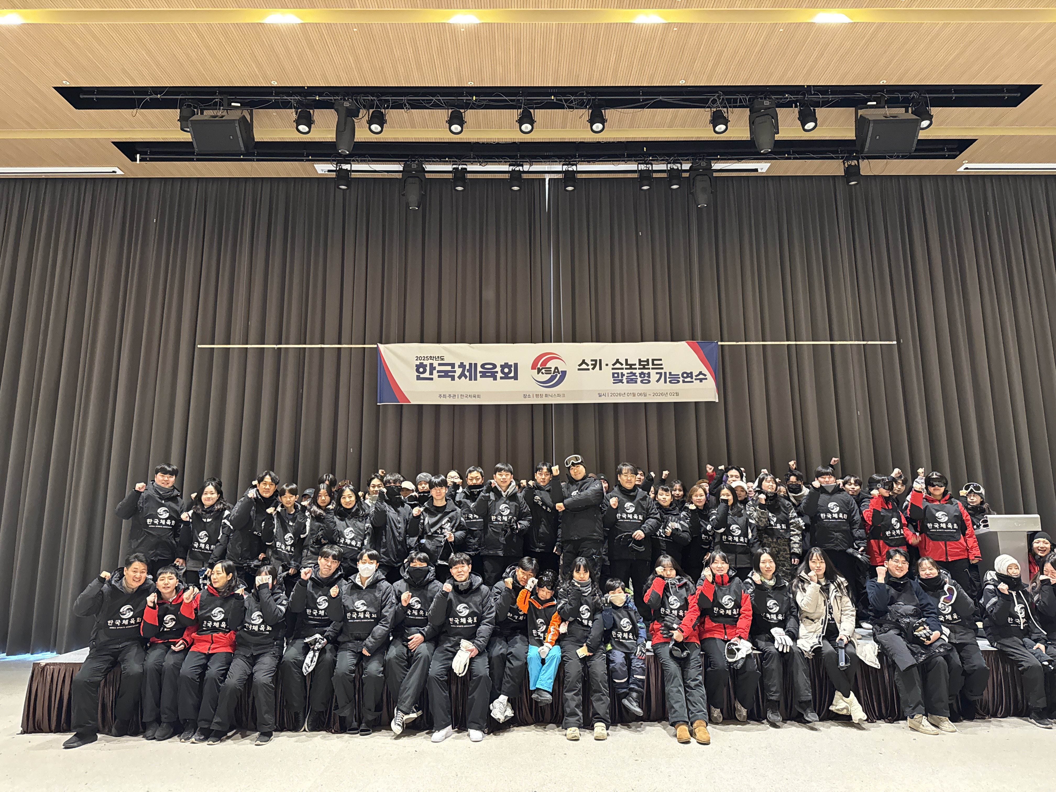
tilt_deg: +10.3
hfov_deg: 71.6
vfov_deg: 56.8
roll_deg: +0.2
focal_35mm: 24
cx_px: 528
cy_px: 396
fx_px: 732
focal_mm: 6.76
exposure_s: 1/60
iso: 800
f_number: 1.78
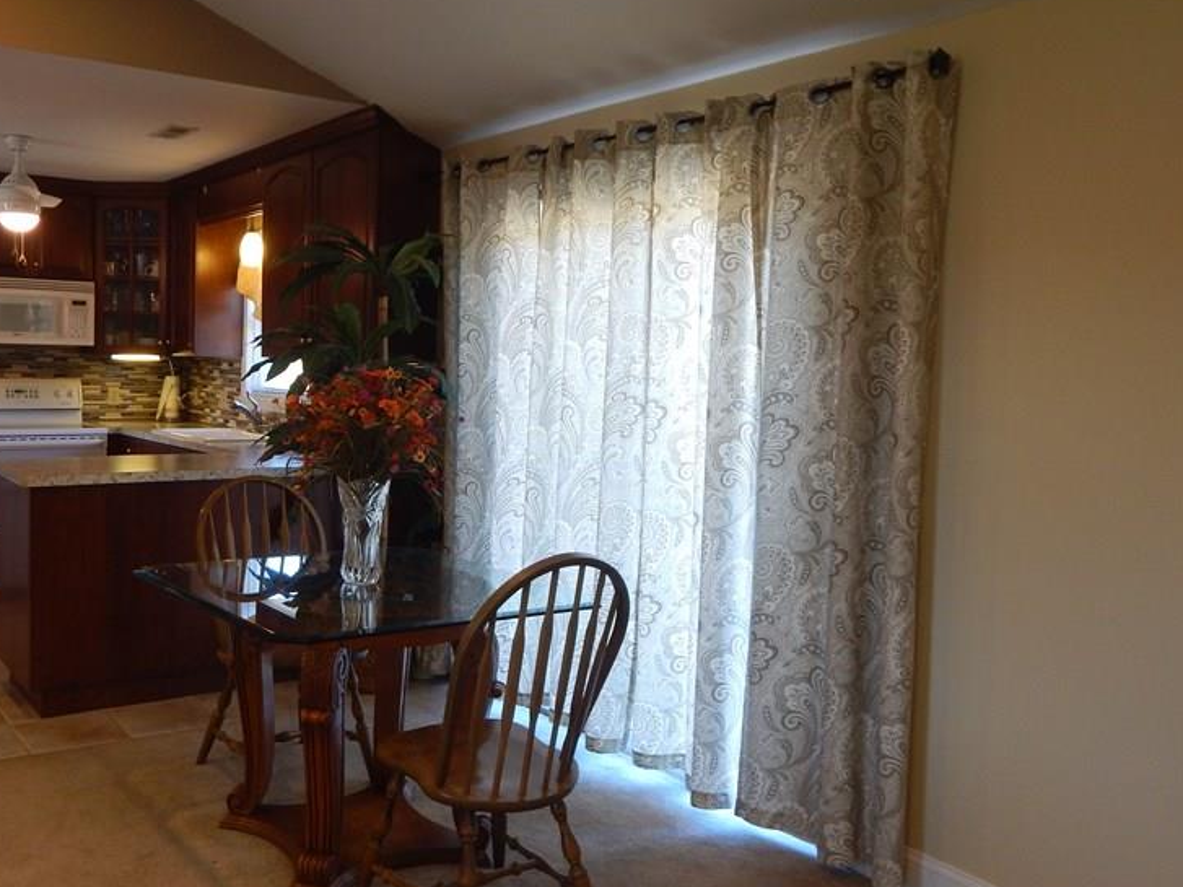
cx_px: 418
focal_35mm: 31
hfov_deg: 57.4
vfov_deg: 45.4
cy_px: 444
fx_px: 1059
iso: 160
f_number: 3
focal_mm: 4
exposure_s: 1/30
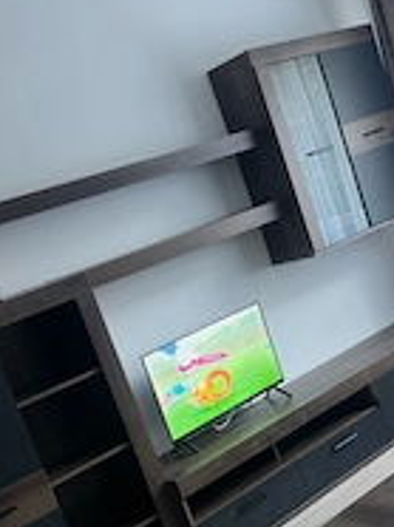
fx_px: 852
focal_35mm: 56
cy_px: 348
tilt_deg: -11.4
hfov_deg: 25.8
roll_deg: +19.2
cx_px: 283
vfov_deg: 34.1
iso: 160
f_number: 1.5
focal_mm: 5.7
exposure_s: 1/50
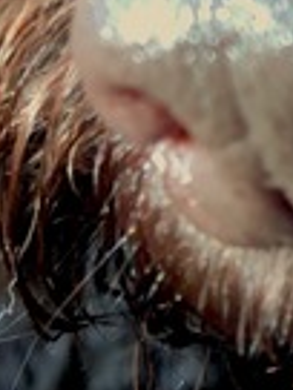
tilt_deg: -21.6
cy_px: -198
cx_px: 626
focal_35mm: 128
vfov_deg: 14.4
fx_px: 1445
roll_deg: -1.0
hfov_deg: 10.4
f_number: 2.2
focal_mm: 4.15
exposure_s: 1/33
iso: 25
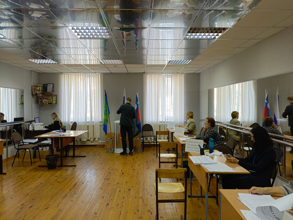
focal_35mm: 25
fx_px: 212
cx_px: 146
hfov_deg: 69.4
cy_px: 110
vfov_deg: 54.9
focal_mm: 4.76
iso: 285
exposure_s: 1/50
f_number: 1.69
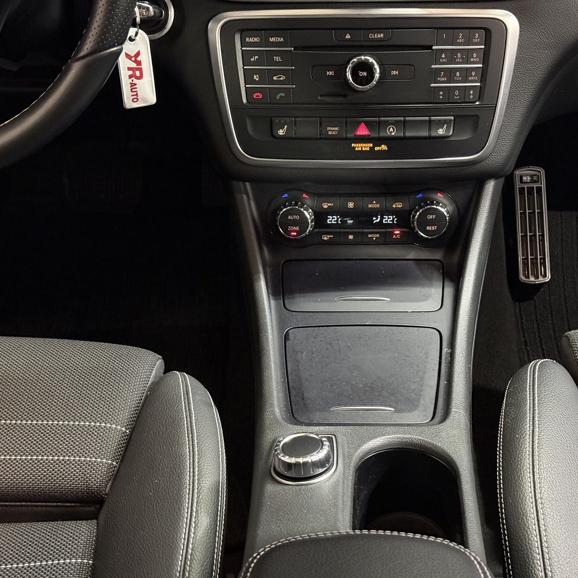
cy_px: 290
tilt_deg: -35.2
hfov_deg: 30.0
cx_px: 340
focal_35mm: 57
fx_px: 1077
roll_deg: +0.9
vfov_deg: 30.0
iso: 640
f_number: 1.78
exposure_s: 1/29
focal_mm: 6.76
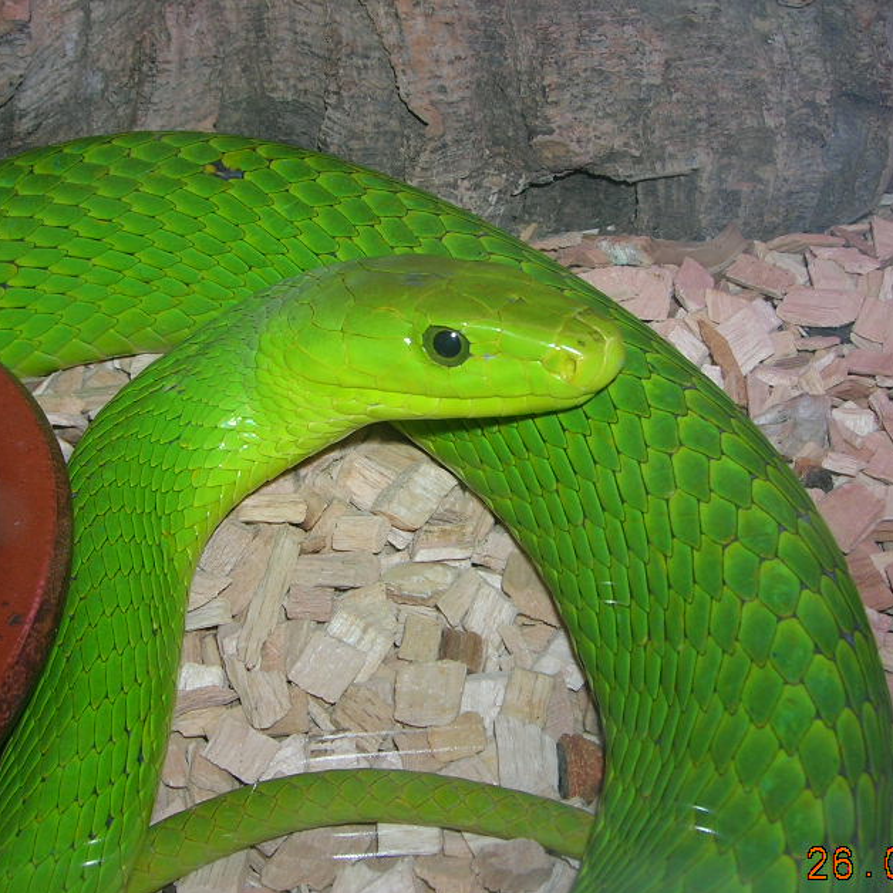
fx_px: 1430
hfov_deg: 34.7
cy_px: 432
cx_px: 446
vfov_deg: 34.7
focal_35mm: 49
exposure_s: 1/60.1
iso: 50
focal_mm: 5.7
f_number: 4.9
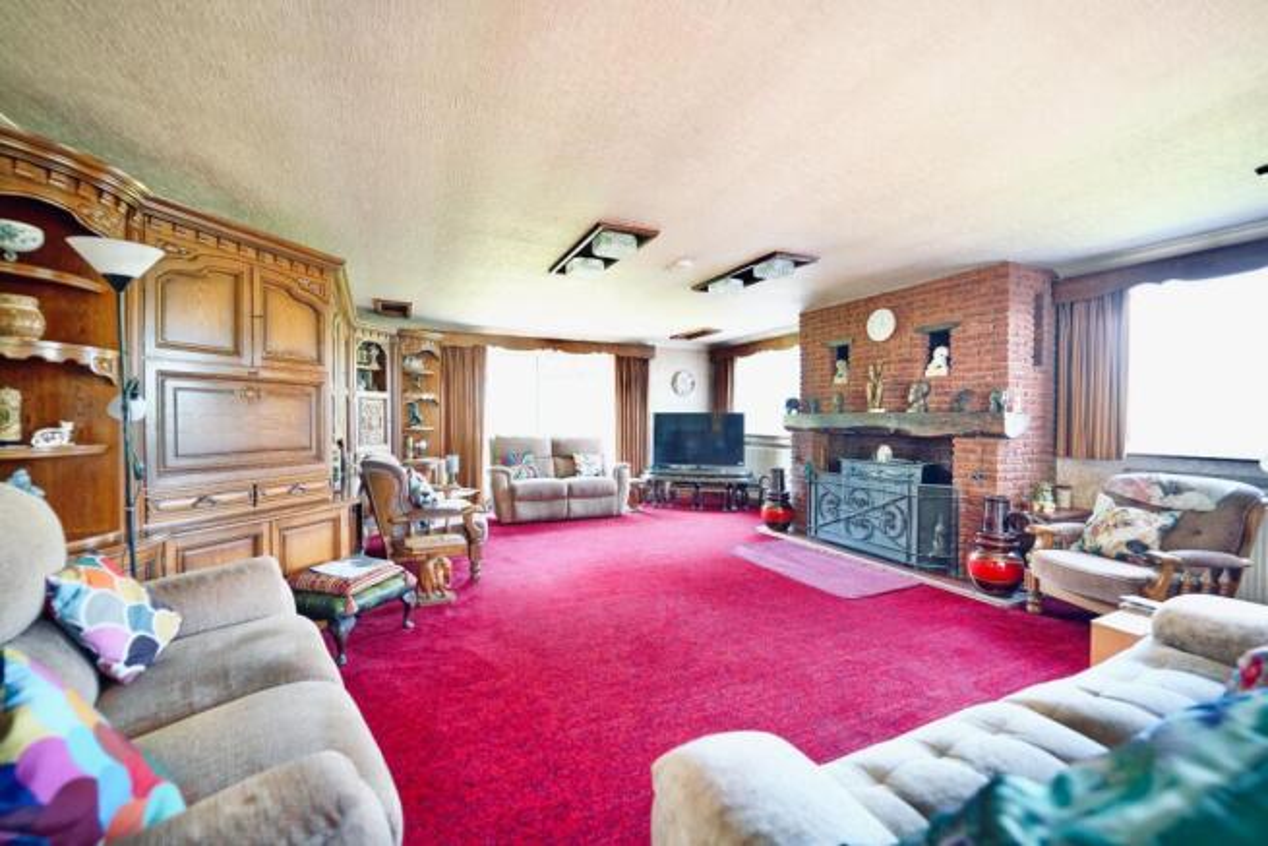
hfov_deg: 104.2
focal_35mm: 14
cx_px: 634
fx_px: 493
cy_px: 423
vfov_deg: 81.2
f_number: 1.8
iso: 125
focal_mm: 14
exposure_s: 1/13
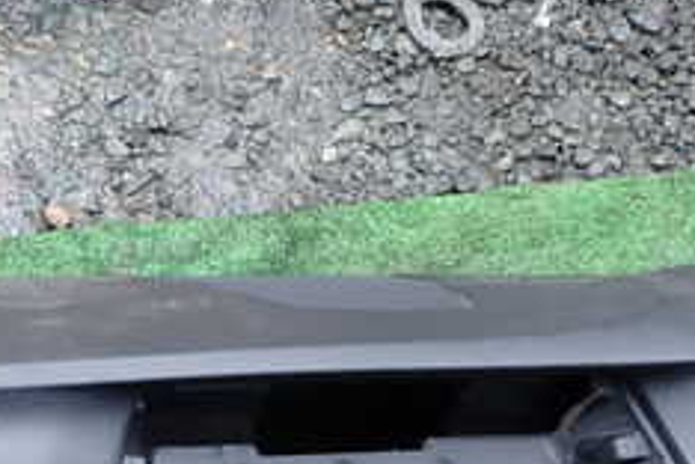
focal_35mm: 80
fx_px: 1544
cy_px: 482
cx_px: -146
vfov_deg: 16.6
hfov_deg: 23.2
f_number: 3.2
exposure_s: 1/160
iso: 100
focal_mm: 5.4
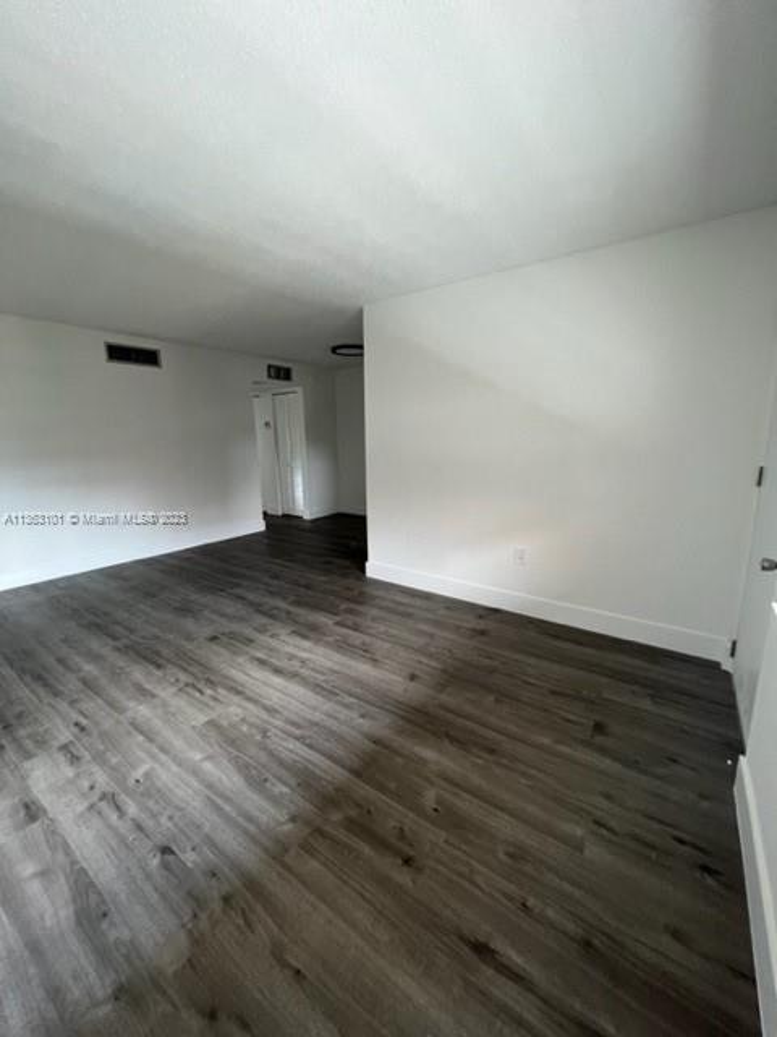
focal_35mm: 13
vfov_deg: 106.2
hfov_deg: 89.9
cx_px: 388
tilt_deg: -13.2
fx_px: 389
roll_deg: +2.3
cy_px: 518
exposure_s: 1/87
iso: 250
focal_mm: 1.57
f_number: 1.8
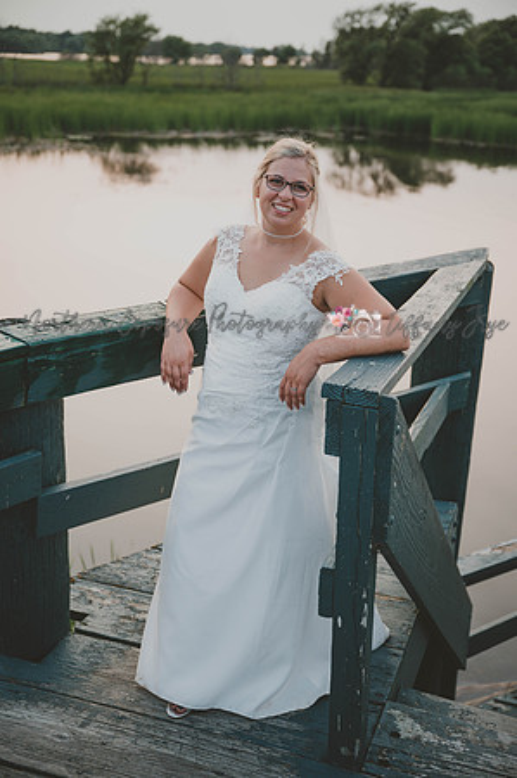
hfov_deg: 30.4
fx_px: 950
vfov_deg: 44.5
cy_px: 389
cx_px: 258
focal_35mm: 44
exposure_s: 1/200
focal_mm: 44
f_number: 2.8
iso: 400
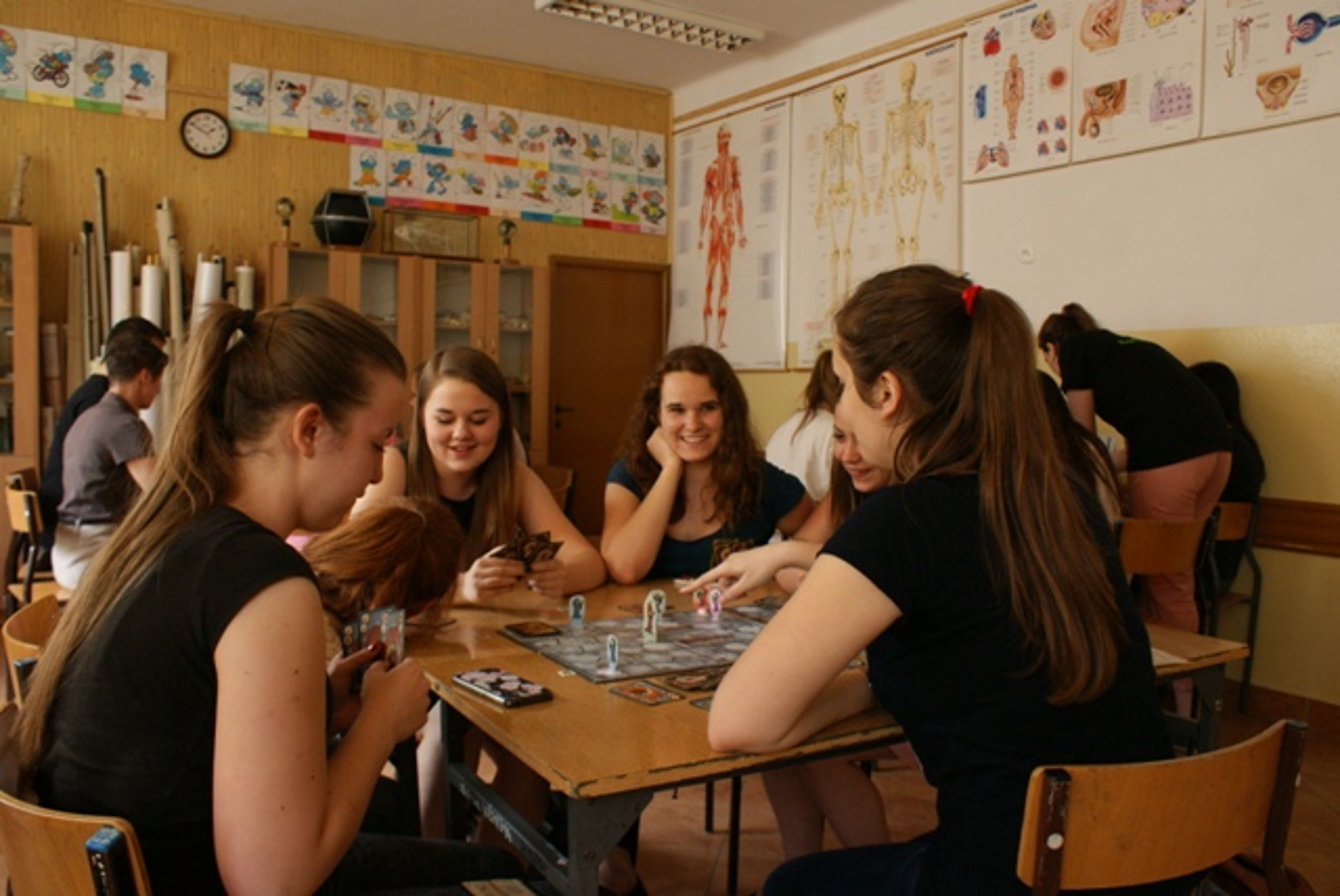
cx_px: 670
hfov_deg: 67.3
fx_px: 1006
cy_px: 448
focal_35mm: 27
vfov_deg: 48.0
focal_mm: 18
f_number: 5.6
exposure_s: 1/60
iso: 400
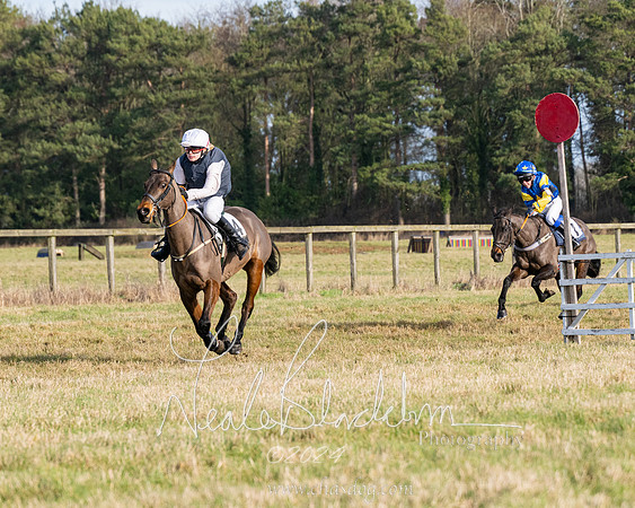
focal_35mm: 223
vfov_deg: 6.9
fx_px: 4185
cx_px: 268
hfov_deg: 8.7
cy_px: 254
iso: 400
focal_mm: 125
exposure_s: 1/2000
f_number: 5
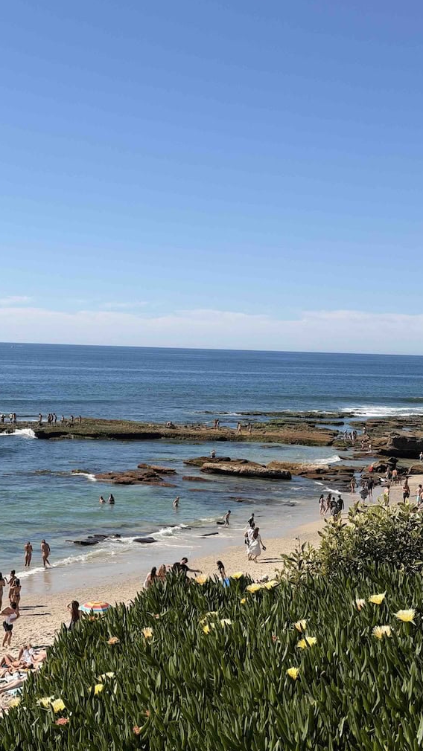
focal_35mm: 53
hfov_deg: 22.6
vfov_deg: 39.2
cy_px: 373
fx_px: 1057
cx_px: 194
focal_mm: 6.8
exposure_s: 1/7143
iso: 64
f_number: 1.8
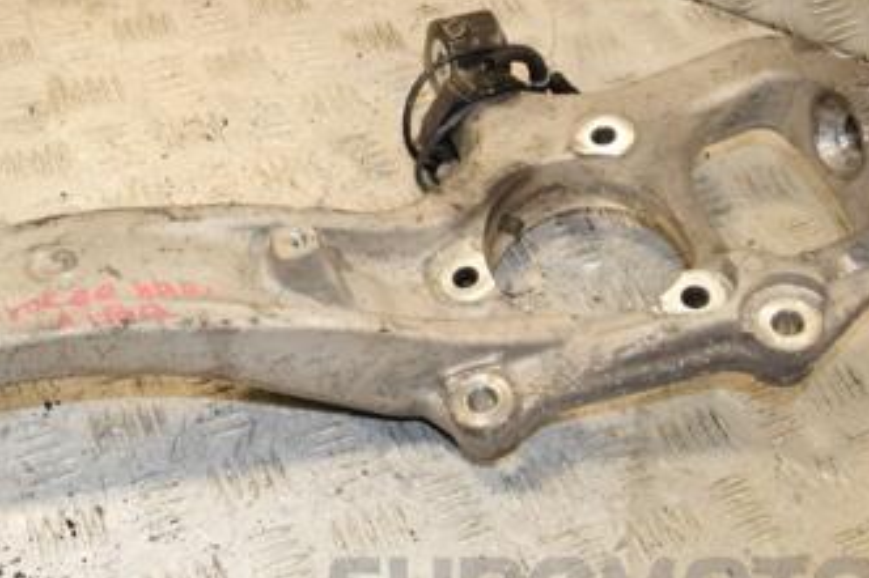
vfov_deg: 23.8
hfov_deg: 34.7
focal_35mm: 57
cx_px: 280
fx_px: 1373
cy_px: 248
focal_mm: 21
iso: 800
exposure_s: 1/200
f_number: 10
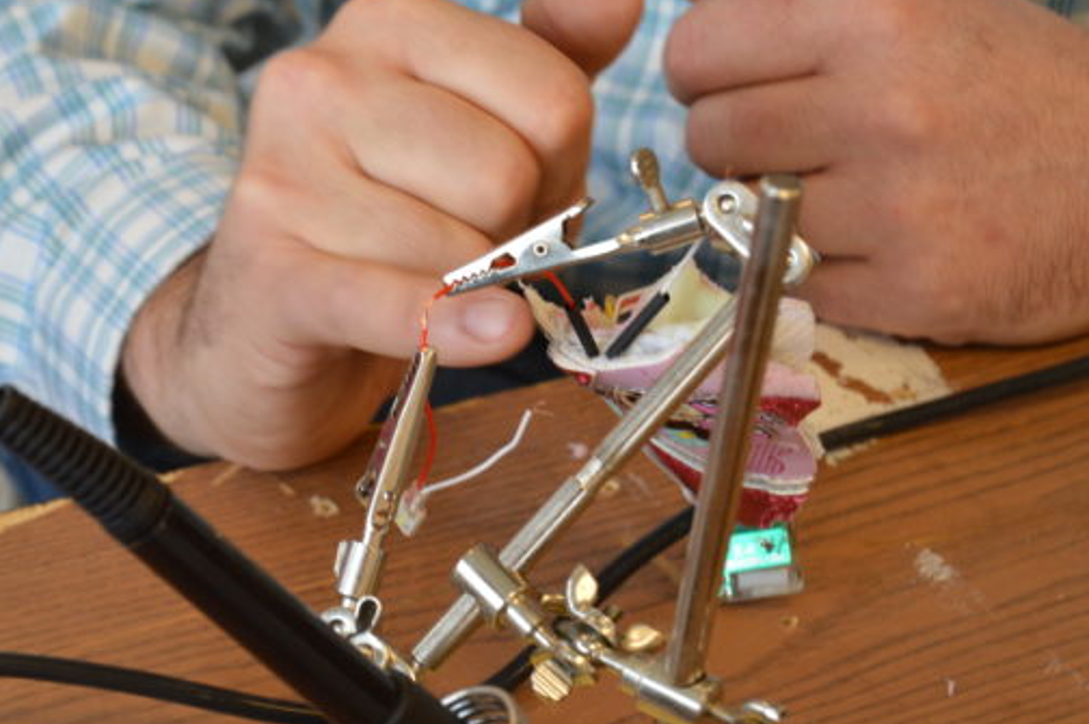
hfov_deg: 16.3
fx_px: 3801
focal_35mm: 126
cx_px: 328
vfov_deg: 10.9
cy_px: 299
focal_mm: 55
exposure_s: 1/40
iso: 400
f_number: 5.6
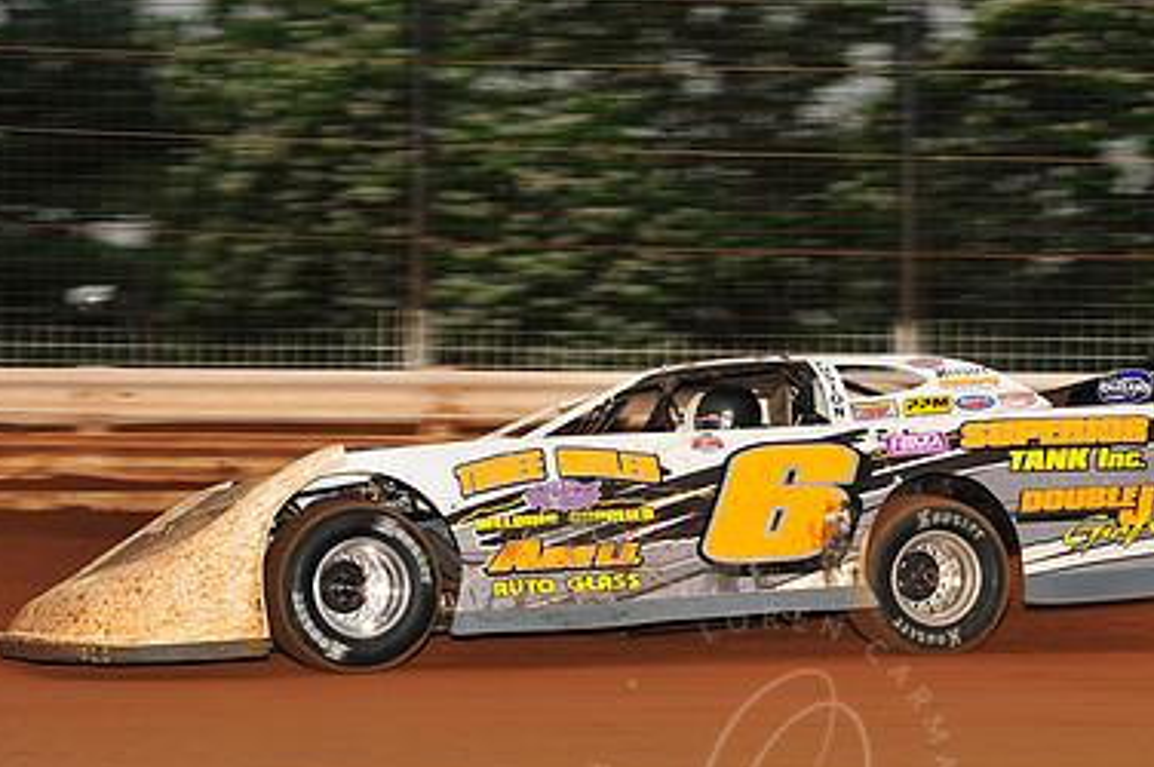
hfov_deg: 14.4
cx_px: 770
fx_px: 4548
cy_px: 509
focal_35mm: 142
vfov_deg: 9.6
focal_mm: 92
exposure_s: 1/320
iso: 1000
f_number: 8
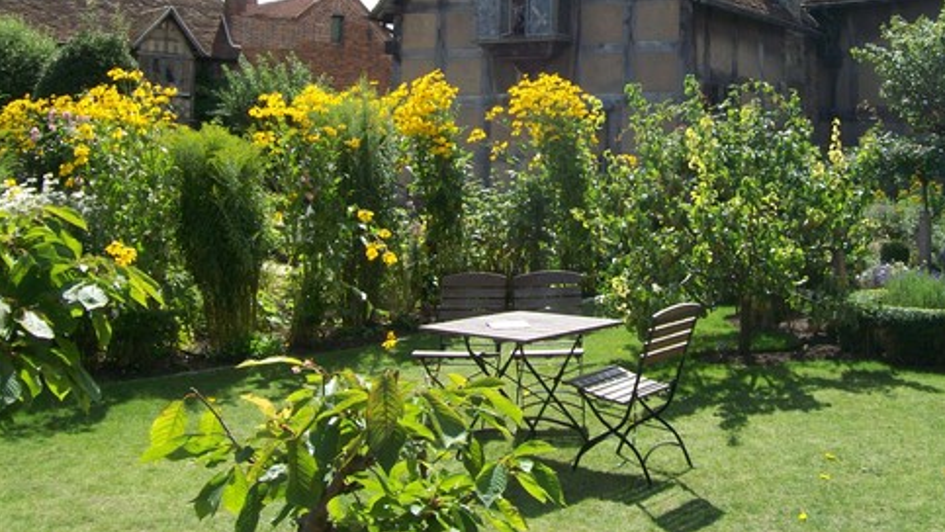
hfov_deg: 44.3
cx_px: 583
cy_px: 94
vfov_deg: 25.5
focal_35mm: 46
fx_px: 1153
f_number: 4.9
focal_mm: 6.1
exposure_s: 1/250
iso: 64
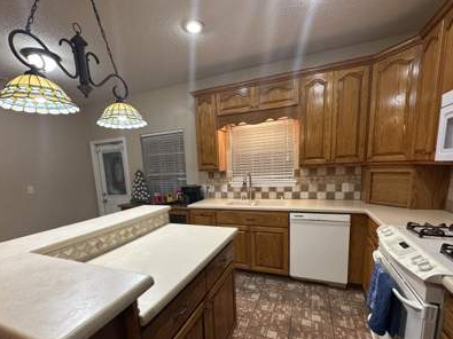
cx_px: 214
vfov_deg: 73.9
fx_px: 222
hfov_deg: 91.0
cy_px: 203
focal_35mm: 17
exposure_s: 1/120
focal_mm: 2.22
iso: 125
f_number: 2.2
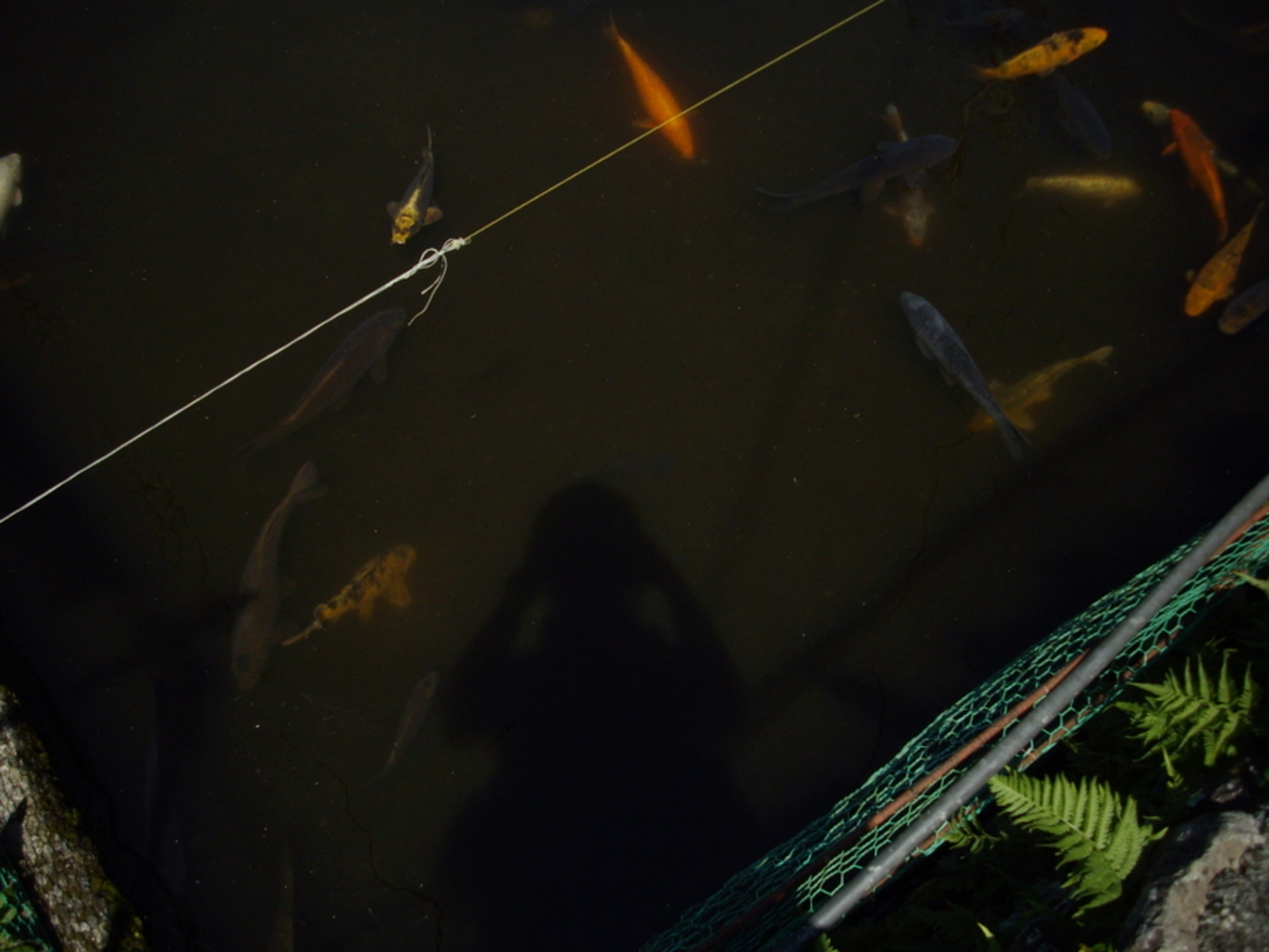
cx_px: 634
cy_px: 476
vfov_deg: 38.7
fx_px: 1357
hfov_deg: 50.1
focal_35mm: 37
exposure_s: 1/320
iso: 80
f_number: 5.6
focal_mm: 6.2
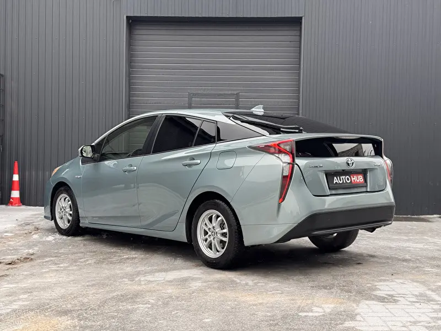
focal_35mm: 48
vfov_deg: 30.3
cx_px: 220
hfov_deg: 39.7
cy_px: 166
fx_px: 612
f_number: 1.78
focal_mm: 6.76
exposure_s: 1/315
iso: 64
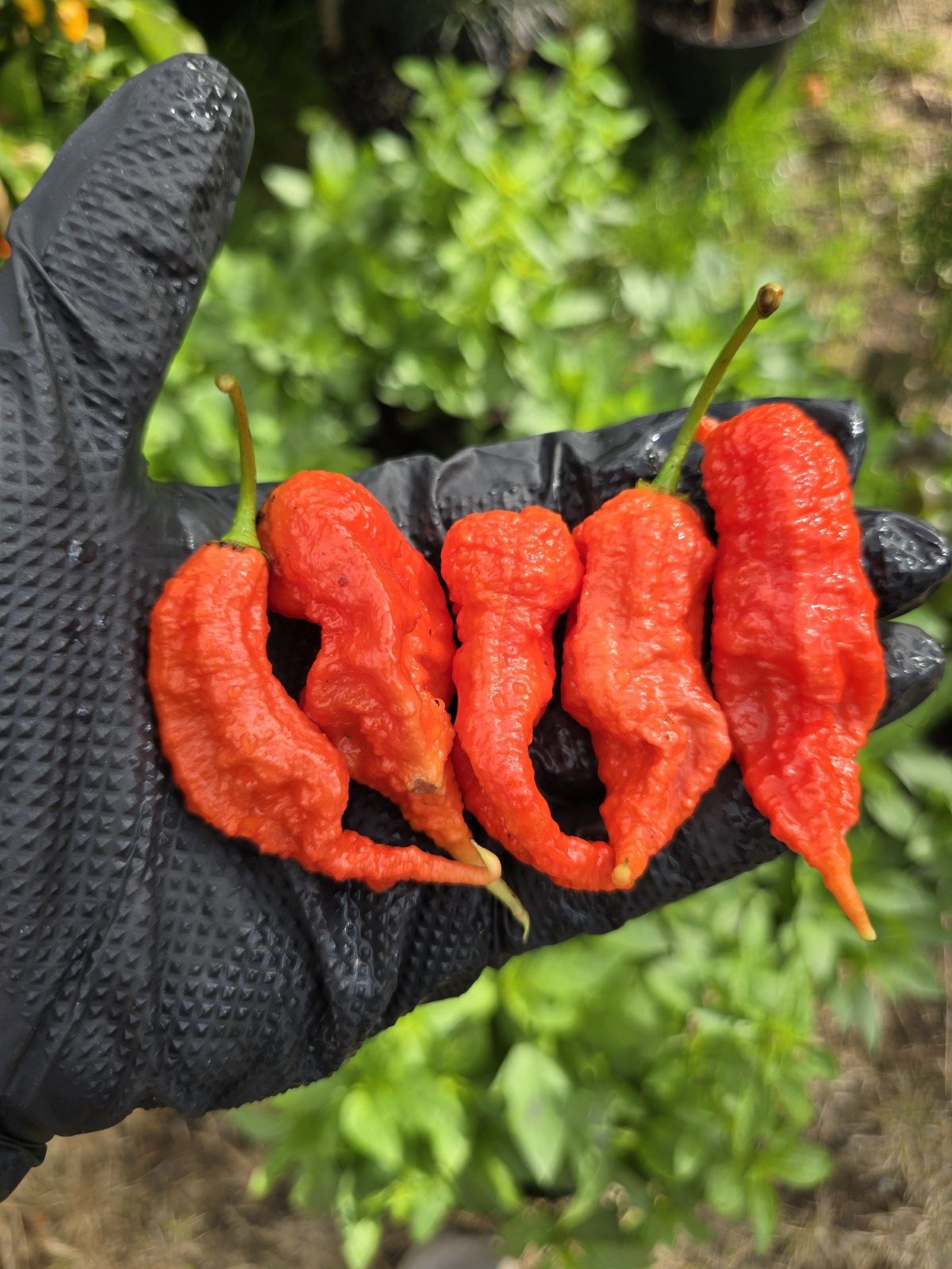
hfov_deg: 58.9
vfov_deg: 73.9
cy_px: 634
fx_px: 843
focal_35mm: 23
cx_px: 476
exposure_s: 1/374
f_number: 1.7
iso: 12
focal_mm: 6.3
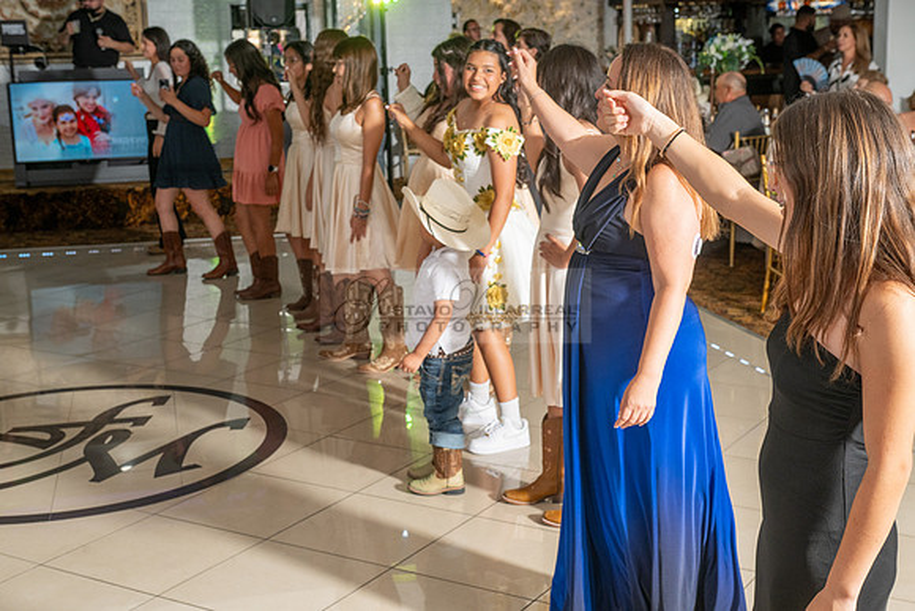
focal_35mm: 50
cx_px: 458
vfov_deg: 27.0
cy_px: 306
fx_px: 1271
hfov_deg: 39.6
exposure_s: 1/200
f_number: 7.1
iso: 800
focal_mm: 50
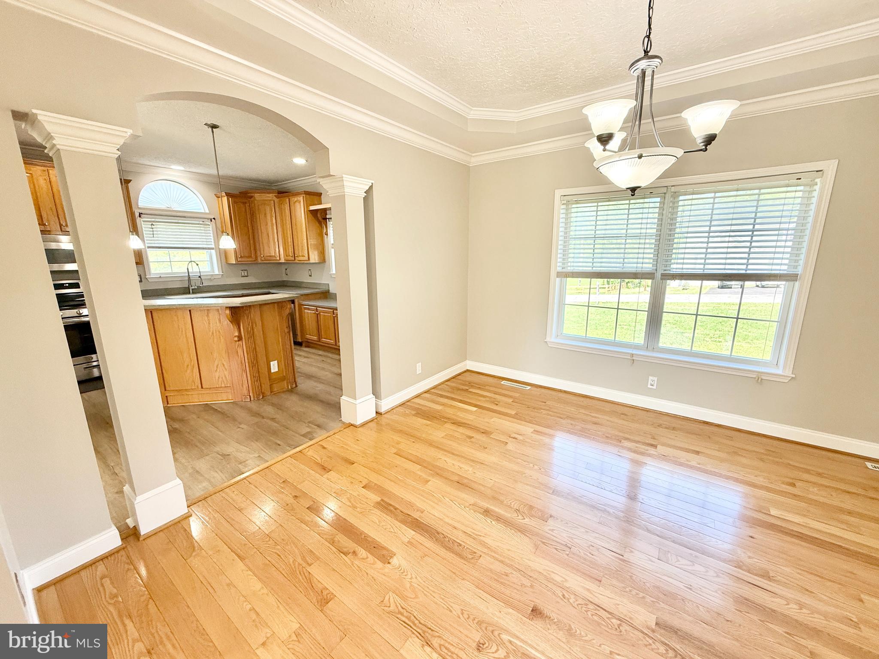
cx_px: 440
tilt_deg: -11.9
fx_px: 356
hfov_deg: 102.1
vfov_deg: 85.7
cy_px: 330
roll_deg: -0.7
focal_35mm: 14
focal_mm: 2.22
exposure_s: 1/120
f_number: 2.2
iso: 160
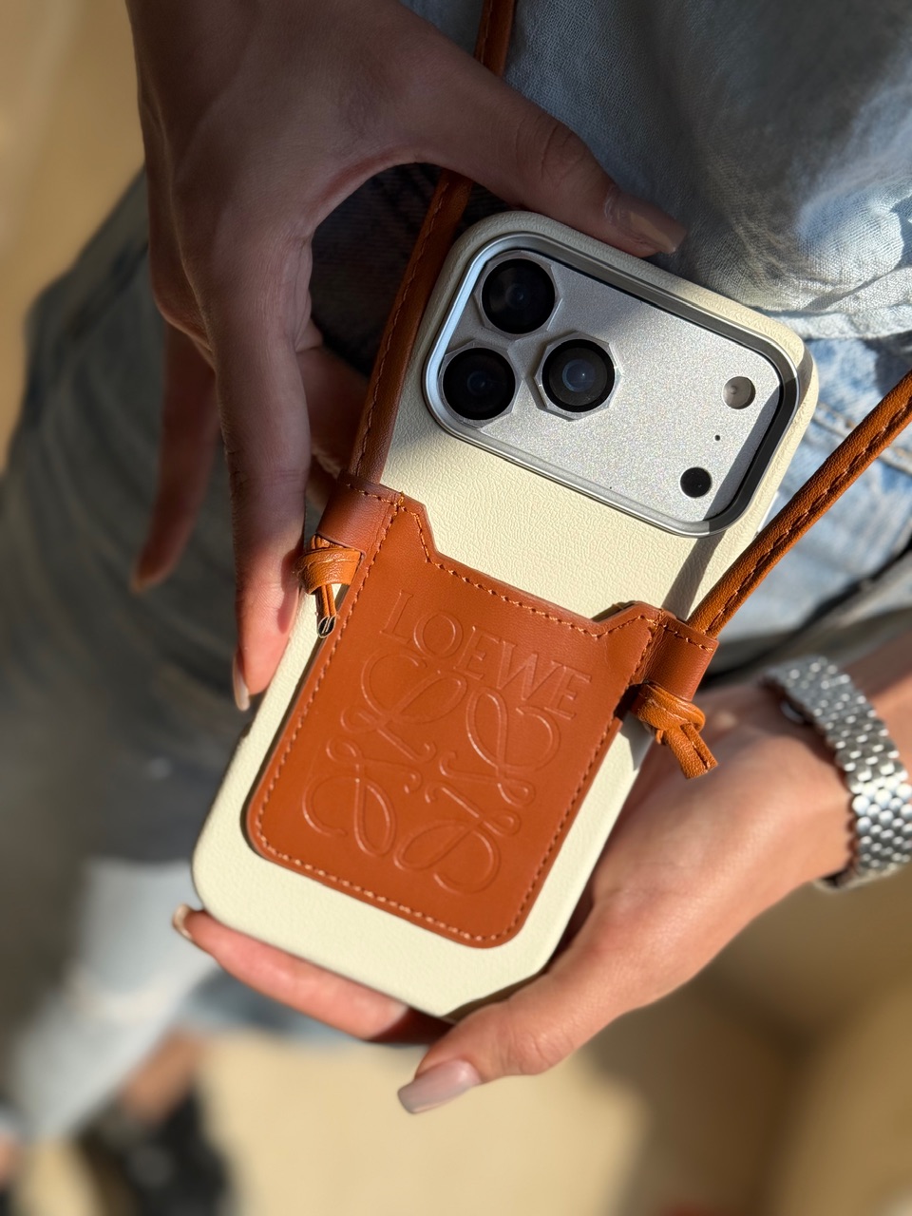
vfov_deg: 39.7
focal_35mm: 48
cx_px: 456
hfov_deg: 30.3
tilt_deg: -46.3
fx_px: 1686
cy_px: 608
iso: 64
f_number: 1.78
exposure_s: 1/5587
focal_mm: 6.76
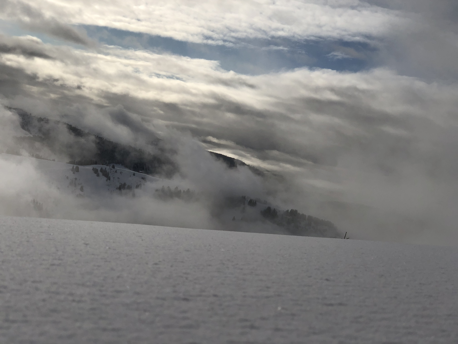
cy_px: 172
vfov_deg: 28.0
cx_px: 229
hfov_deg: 36.8
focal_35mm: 52
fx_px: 688
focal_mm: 6
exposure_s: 1/5405
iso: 16
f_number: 2.4
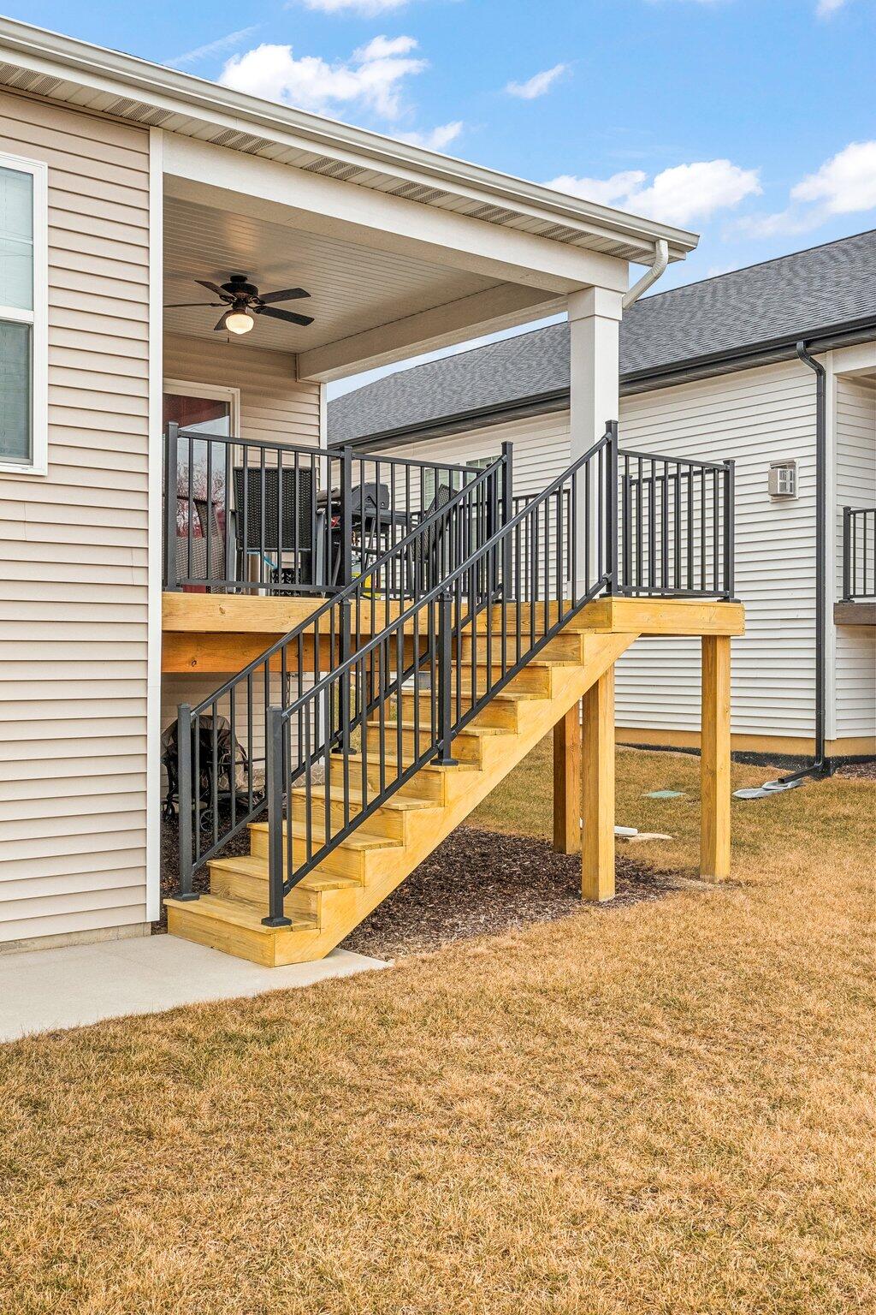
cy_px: 658
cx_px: 438
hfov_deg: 38.9
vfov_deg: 55.8
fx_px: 1241
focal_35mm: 34
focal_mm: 22.8
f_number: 9
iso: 800
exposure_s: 1/80
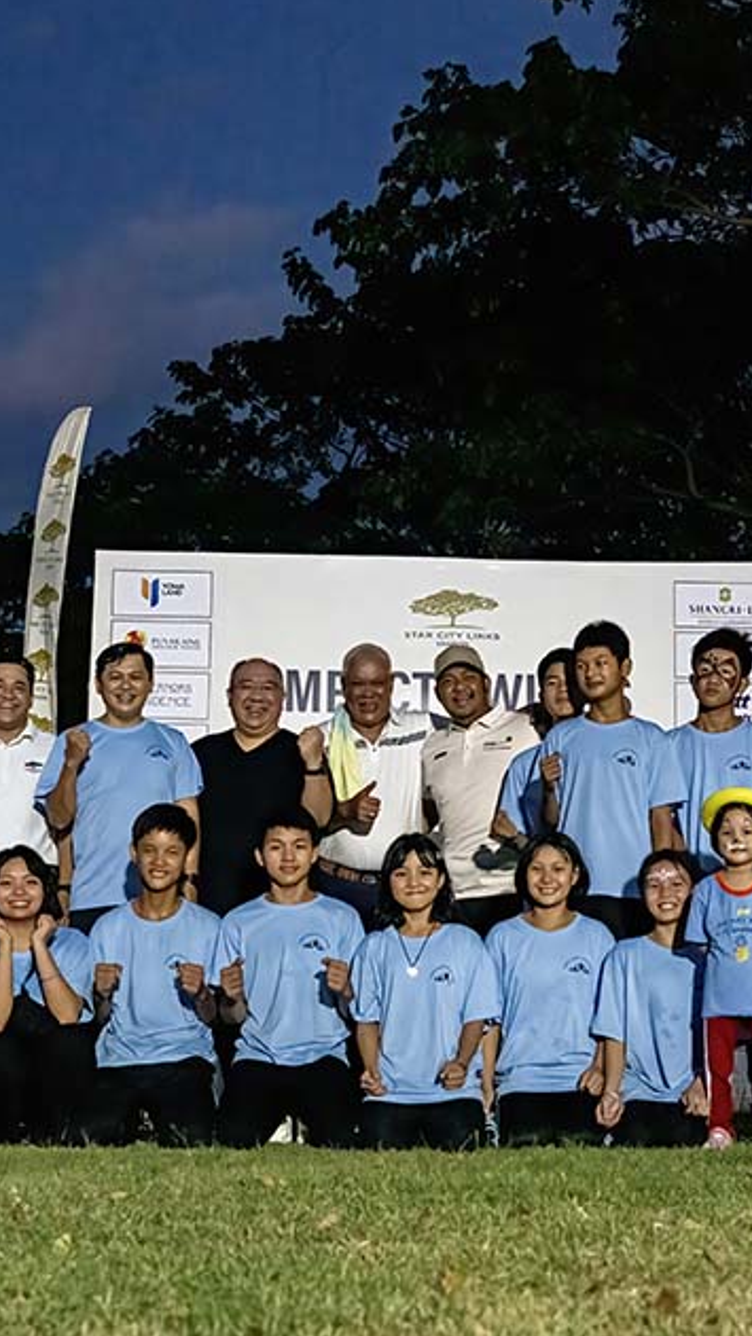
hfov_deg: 23.1
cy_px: 665
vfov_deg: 40.0
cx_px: 297
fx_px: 1836
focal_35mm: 52
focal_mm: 32.5
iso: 16000
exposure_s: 1/320
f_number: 6.3
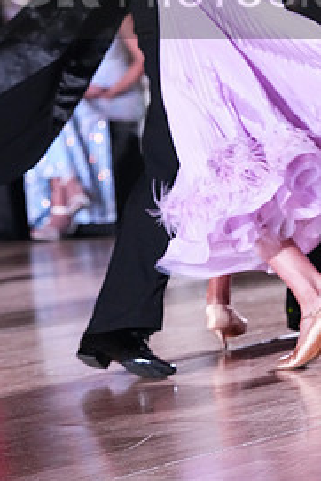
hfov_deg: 4.3
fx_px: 4234
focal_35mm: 317
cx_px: 226
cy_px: -20
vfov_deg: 6.5
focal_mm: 148
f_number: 4.5
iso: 8000
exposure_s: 1/400
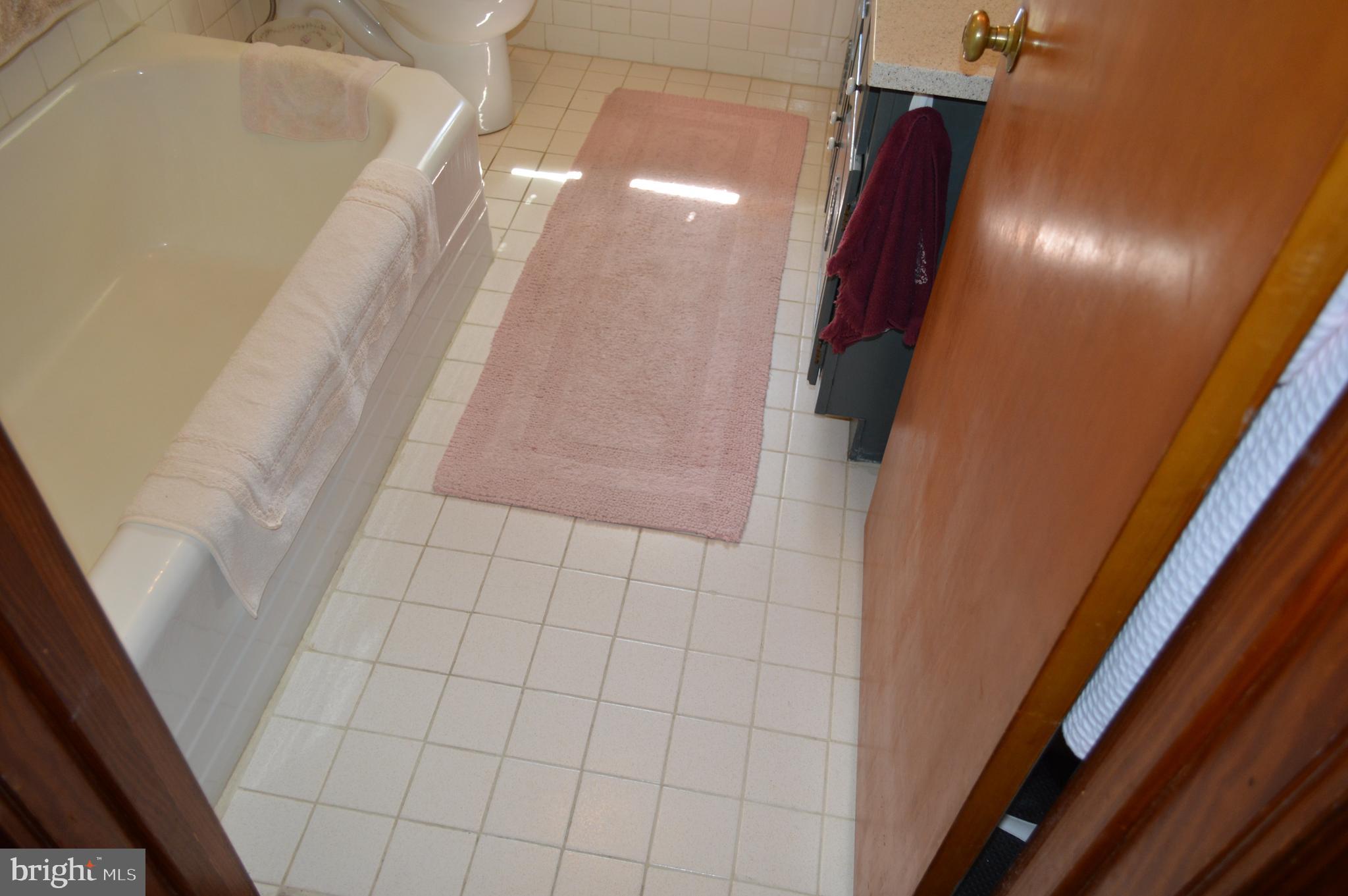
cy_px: 448
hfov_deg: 67.4
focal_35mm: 27
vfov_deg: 47.8
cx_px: 674
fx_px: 1010
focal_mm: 18
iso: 400
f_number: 4
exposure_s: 1/80
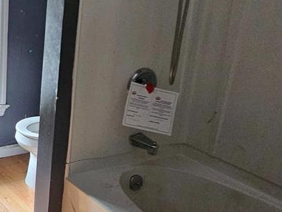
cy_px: 86
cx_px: -90
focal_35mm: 49
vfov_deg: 29.6
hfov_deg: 30.3
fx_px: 399
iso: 400
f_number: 2.2
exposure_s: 1/30
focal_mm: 2.2
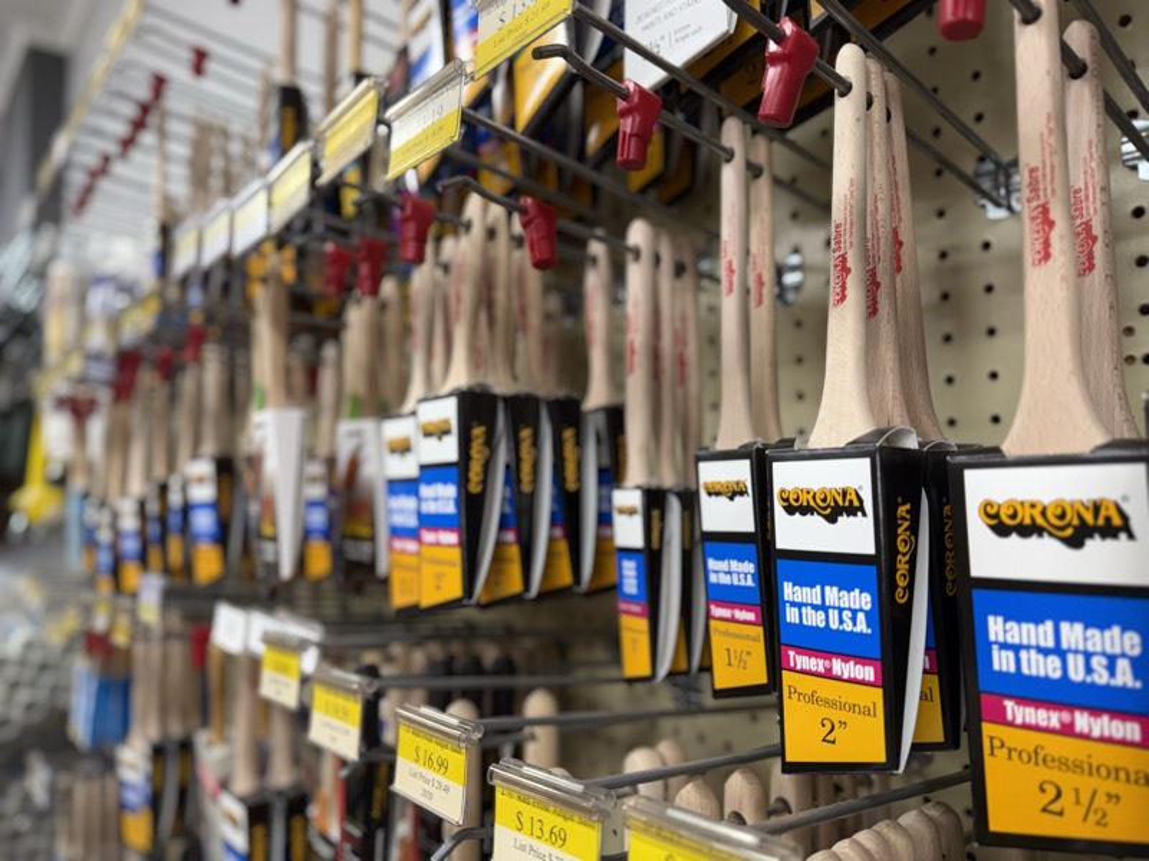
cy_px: 430
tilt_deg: +4.0
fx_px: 797
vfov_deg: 56.8
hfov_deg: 71.6
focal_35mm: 24
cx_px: 574
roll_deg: +1.2
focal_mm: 6.76
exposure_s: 1/120
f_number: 1.78
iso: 160
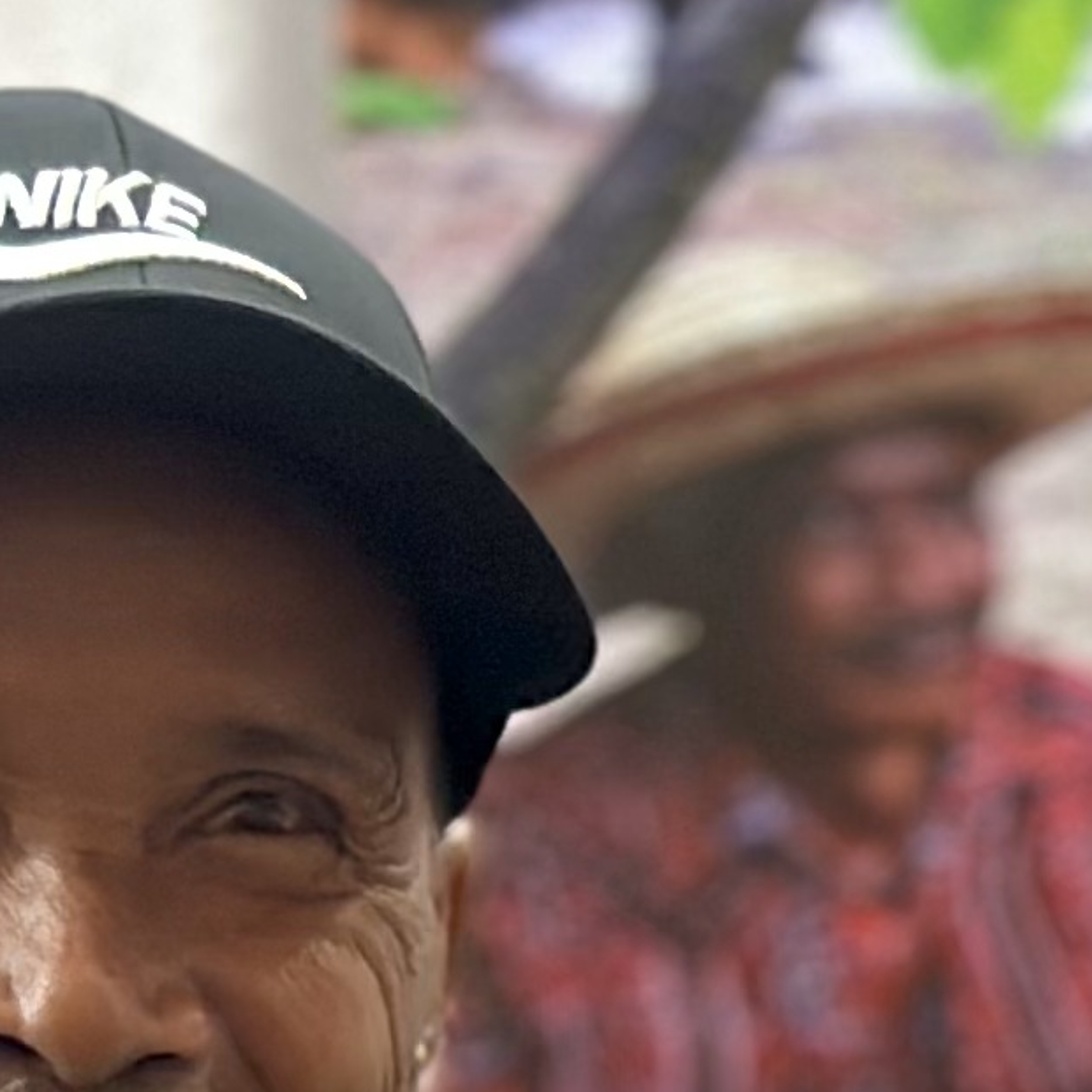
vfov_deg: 6.2
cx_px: 1265
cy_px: 2186
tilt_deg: -0.2
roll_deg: -0.9
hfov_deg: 6.3
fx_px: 9851
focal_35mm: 276
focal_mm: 6.86
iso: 320
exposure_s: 1/50
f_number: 1.78
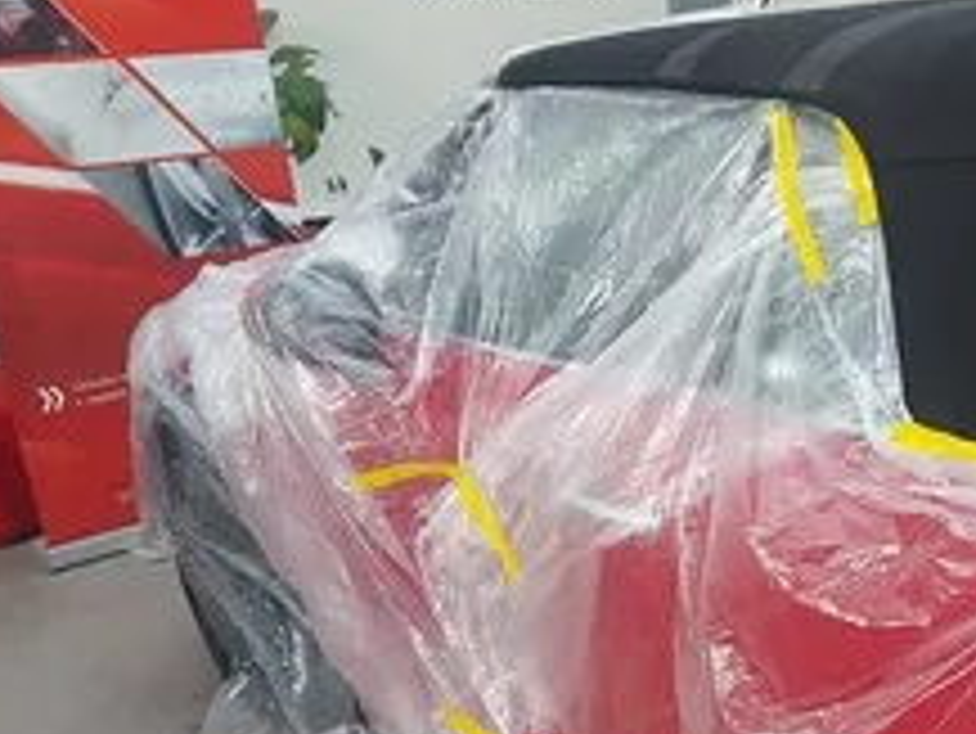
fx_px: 1495
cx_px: 1057
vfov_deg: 27.1
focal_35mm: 53
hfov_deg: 32.2
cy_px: 567
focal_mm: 5.23
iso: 64
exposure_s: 1/50
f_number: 1.8
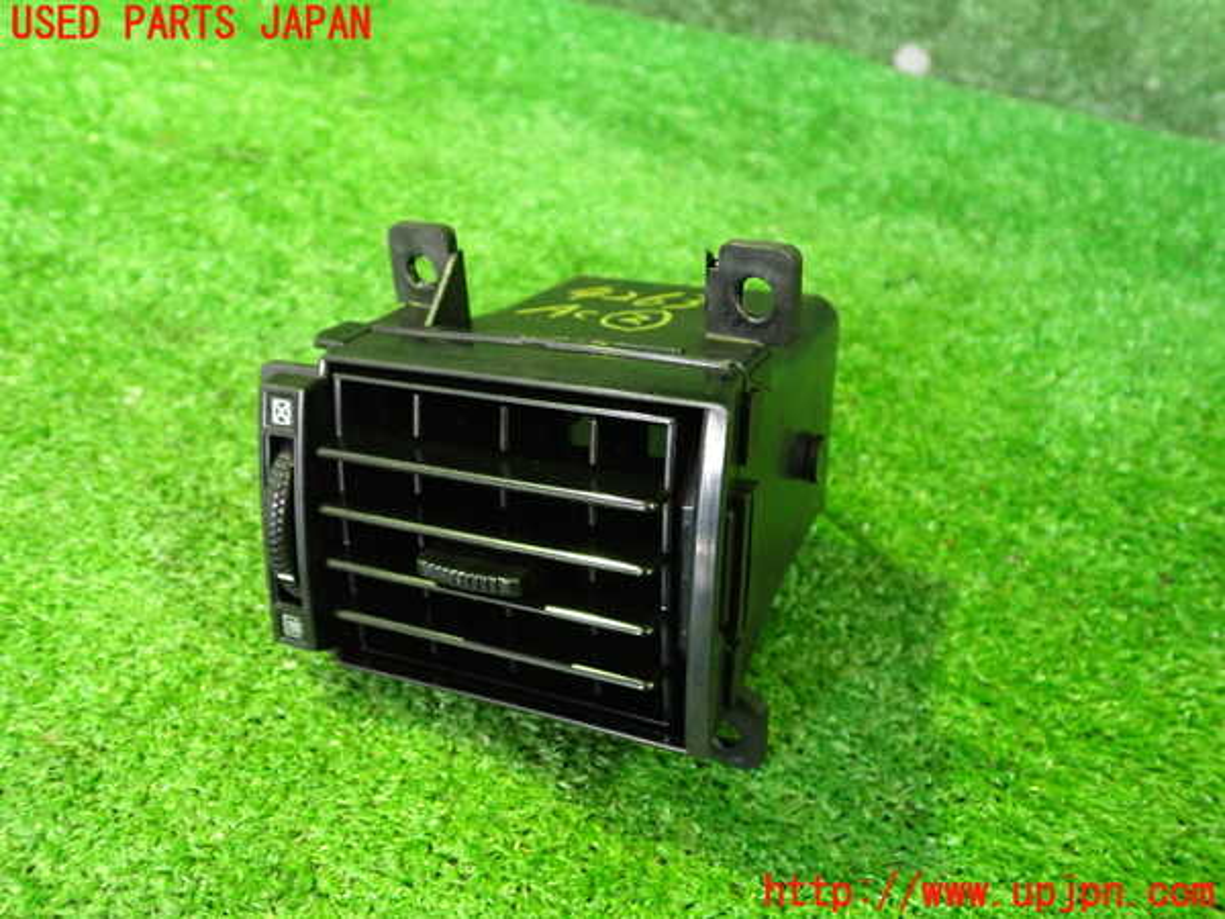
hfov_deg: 60.0
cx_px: 612
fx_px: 1062
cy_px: 460
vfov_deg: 46.8
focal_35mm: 30
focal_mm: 5.4
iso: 800
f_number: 2.3
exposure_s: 1/20
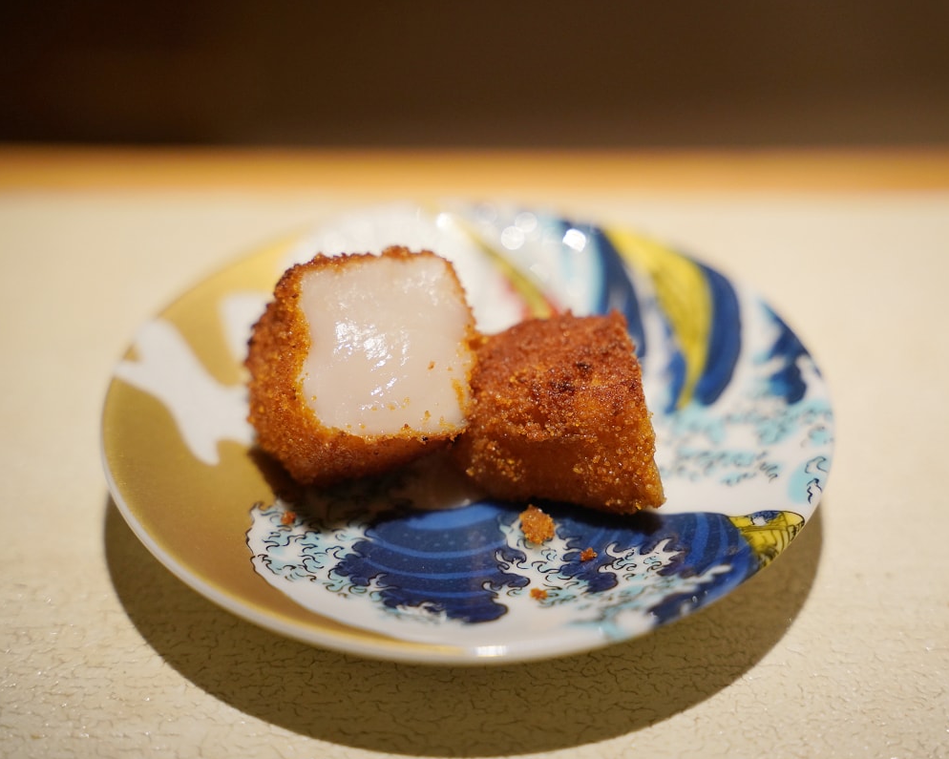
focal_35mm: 85
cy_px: 380
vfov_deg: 18.1
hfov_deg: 22.5
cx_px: 524
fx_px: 2387
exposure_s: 1/80
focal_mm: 75
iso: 1250
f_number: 4
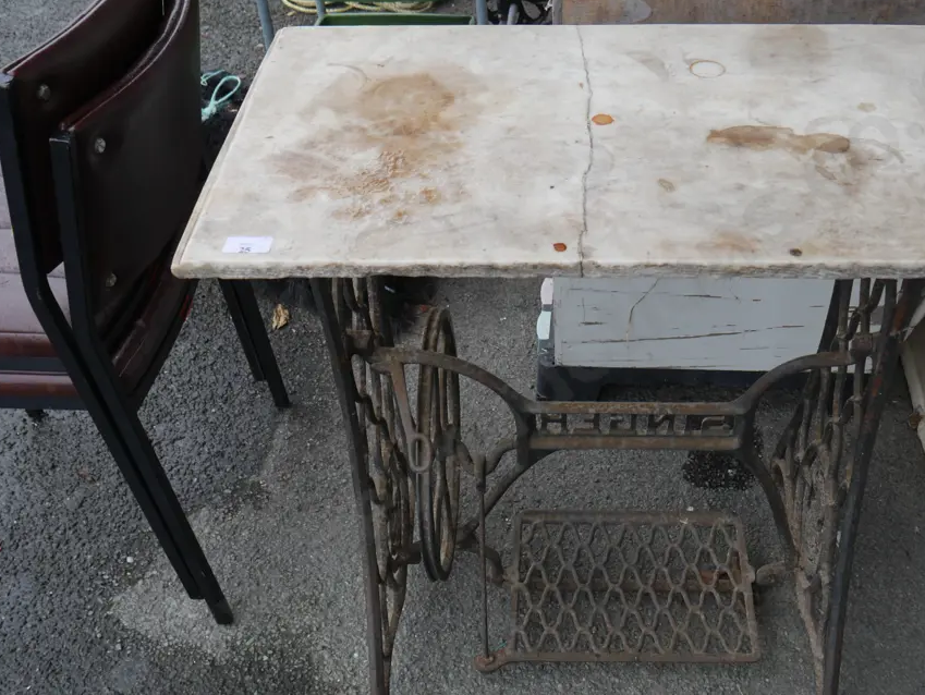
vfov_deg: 35.1
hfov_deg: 45.5
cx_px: 550
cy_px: 383
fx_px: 1096
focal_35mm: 41
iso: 200
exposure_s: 1/160
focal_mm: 17
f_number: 4.5
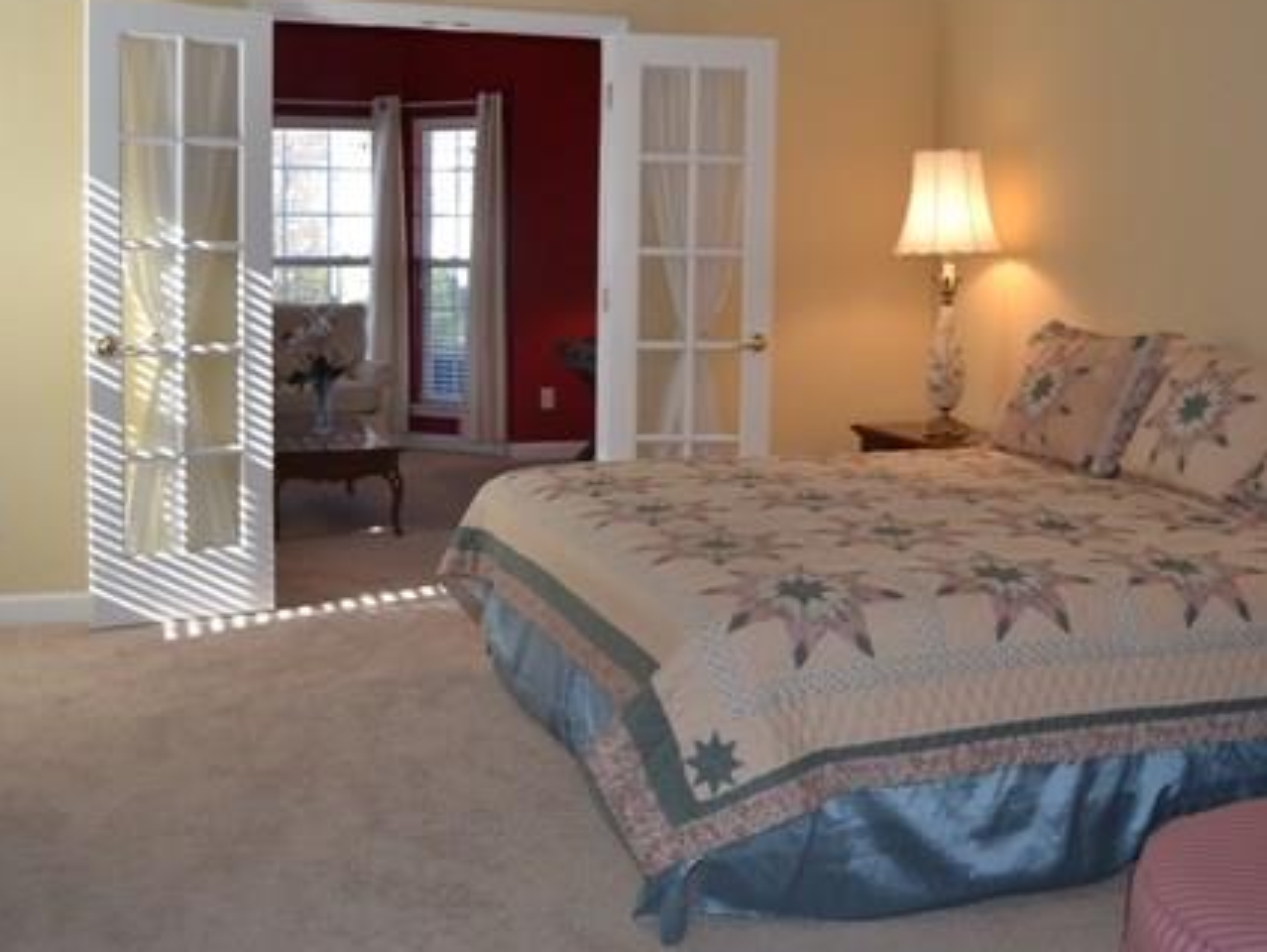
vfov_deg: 36.6
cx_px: 708
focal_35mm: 39
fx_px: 1428
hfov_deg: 47.7
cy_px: 353
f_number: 4
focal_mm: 18
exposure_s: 1/125
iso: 180
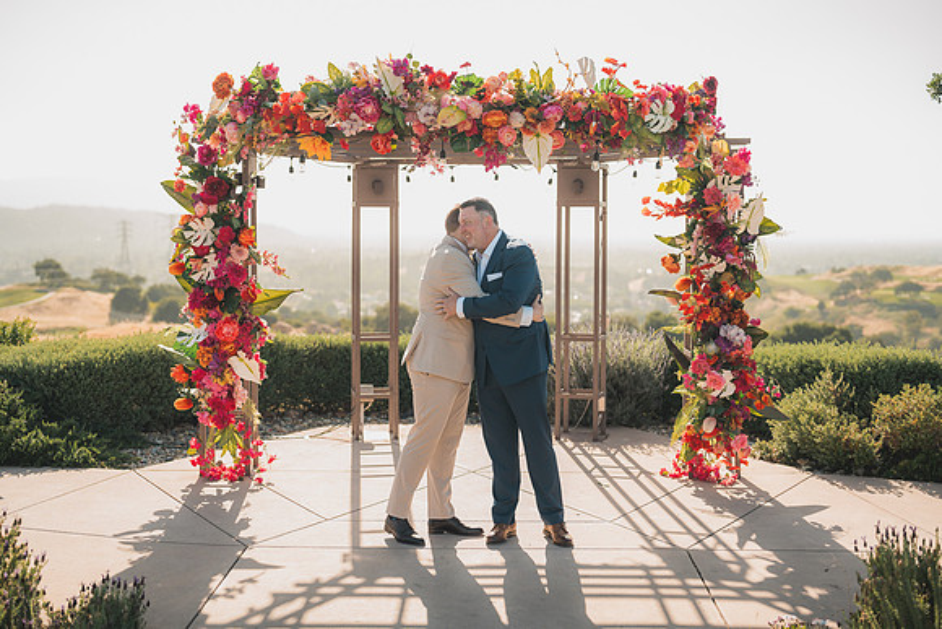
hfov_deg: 39.6
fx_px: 1309
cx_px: 471
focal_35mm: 50
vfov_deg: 27.0
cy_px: 314
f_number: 2
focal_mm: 50
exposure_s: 1/1000
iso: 50
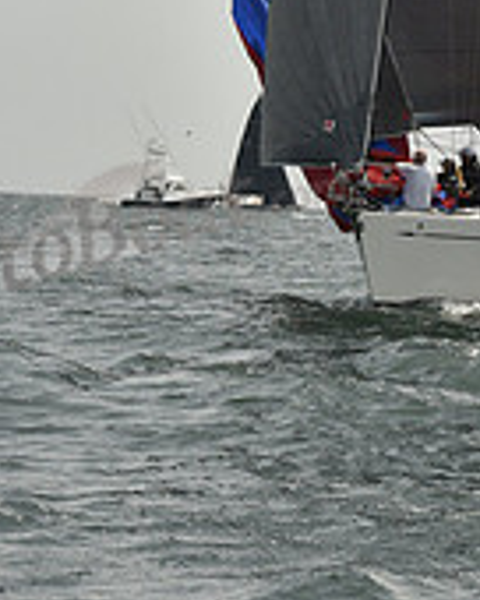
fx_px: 4901
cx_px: 531
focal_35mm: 276
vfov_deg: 6.9
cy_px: -353
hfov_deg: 5.6
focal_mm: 86
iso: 400
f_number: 10
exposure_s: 1/1600
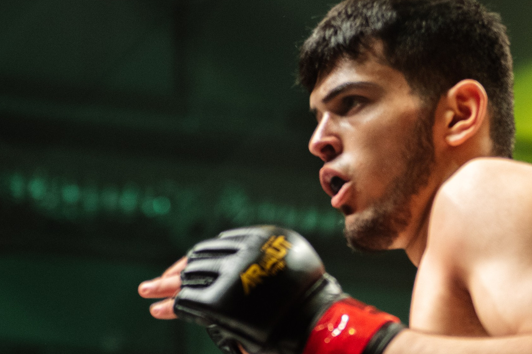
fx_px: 2674
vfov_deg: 7.6
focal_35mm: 181
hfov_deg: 11.3
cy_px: 300
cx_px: 413
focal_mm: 80
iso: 2000
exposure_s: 1/640
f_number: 4
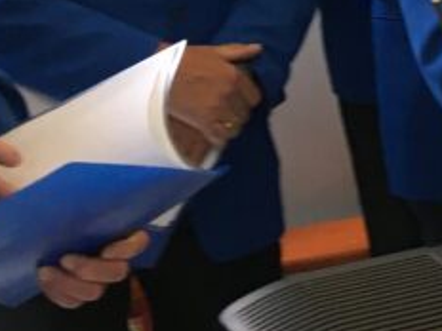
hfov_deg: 11.7
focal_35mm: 150
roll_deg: +6.5
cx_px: 905
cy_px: -4
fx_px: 1915
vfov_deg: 9.8
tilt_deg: -8.3
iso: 80
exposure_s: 1/33
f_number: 2.2
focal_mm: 4.15
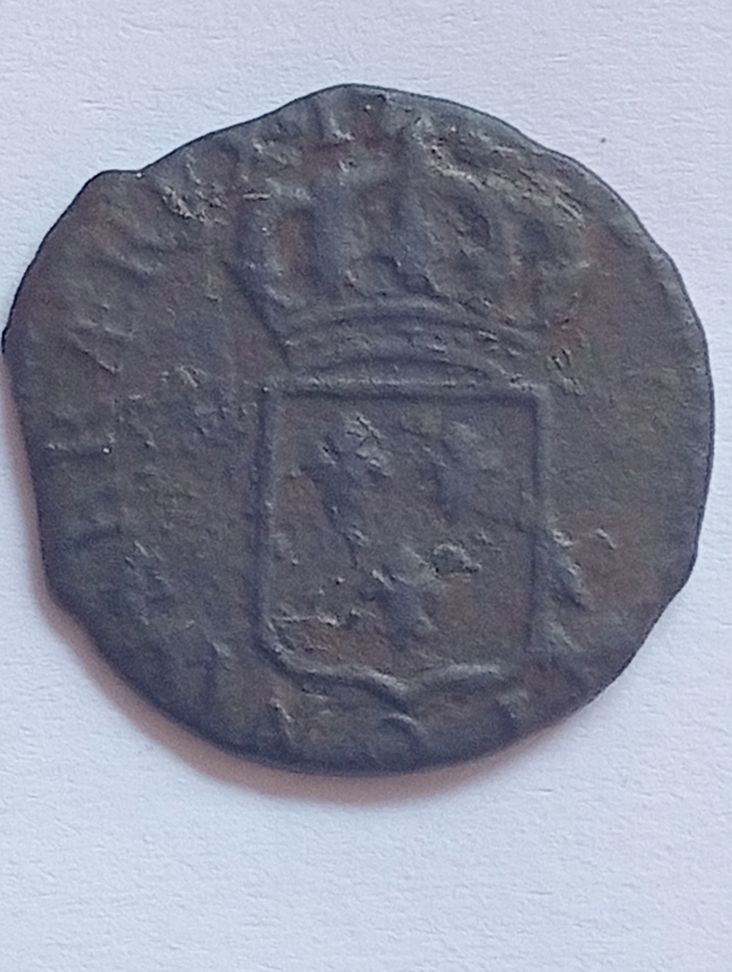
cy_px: 486
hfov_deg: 10.8
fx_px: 3881
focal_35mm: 138
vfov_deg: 14.3
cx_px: 366
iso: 667
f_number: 1.8
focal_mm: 3.98
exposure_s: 1/20
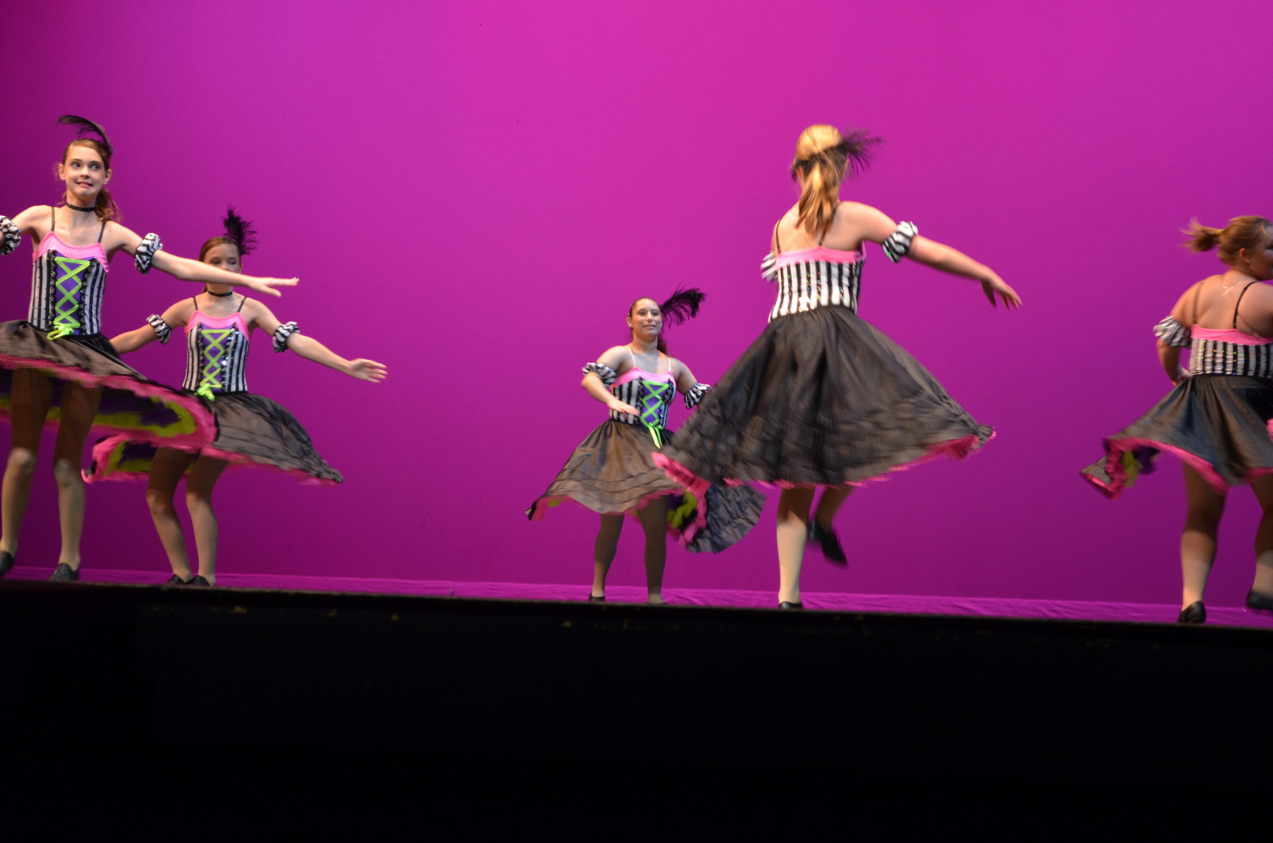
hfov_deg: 24.7
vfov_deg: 16.5
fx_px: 2911
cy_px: 422
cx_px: 636
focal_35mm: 82
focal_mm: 55
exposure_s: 1/50
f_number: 5.6
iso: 800
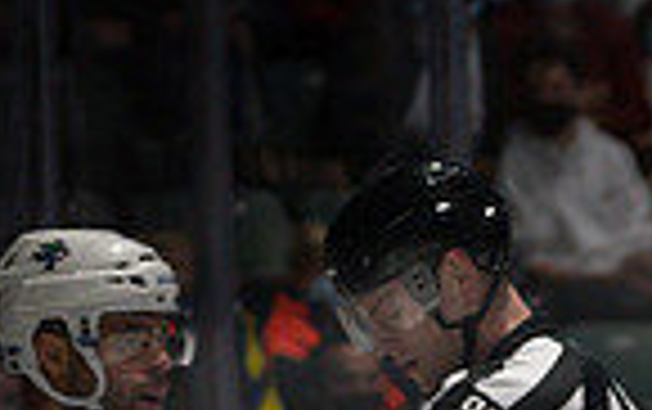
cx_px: 1246
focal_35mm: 523
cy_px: 773
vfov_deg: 2.5
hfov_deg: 4.0
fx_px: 9304
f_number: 2.8
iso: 2000
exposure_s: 1/1000
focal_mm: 128
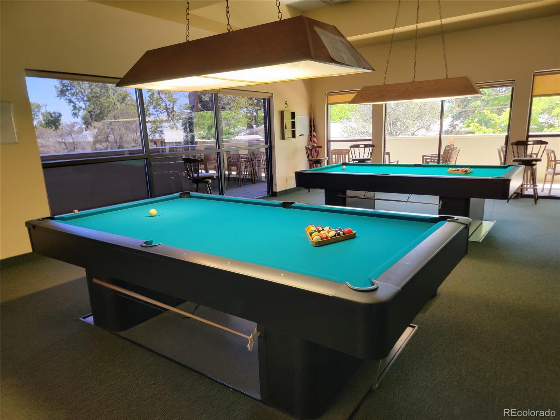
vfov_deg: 56.8
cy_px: 210
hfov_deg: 71.6
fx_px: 388
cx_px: 280
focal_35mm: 24
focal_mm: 6.7
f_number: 1.8
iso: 320
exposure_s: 1/120
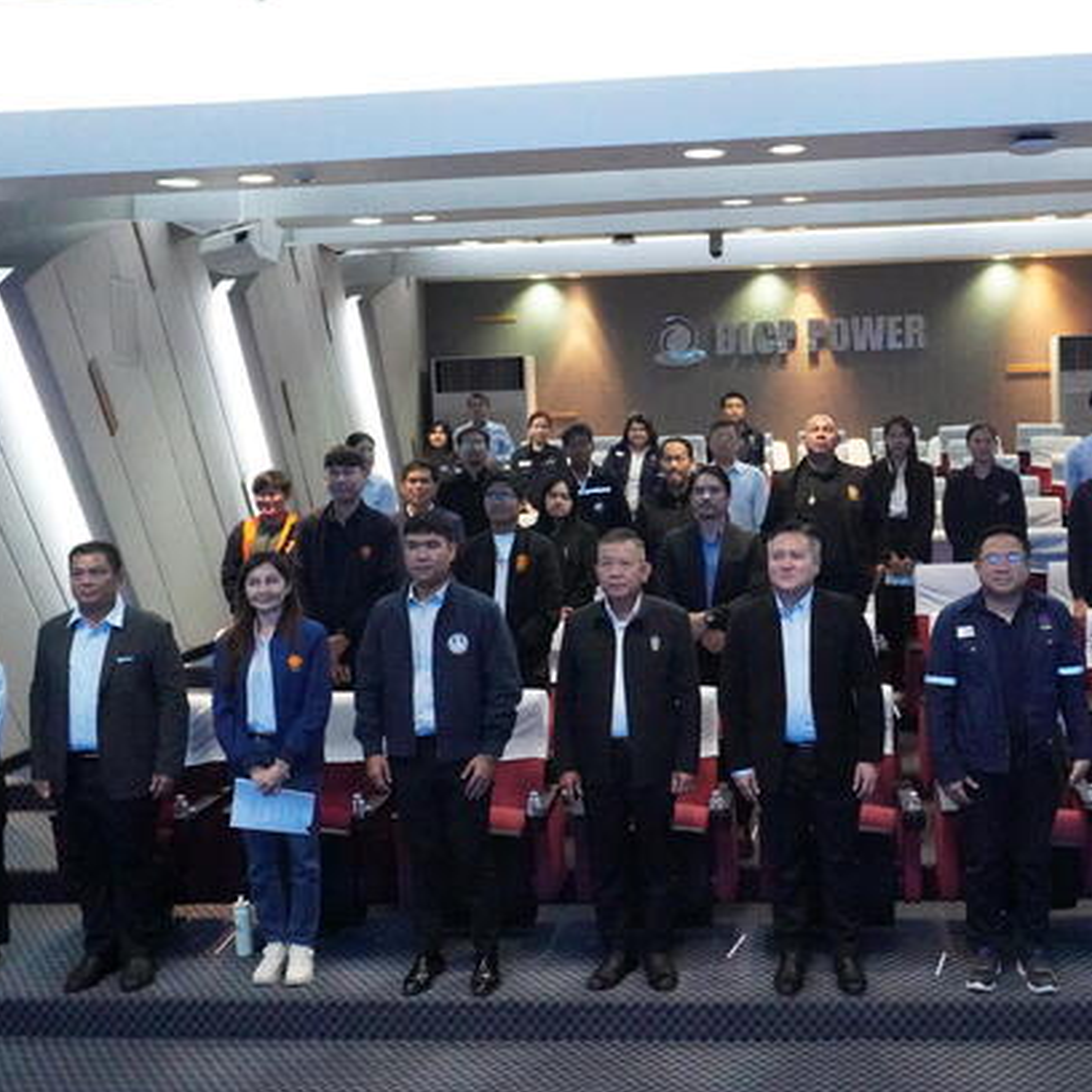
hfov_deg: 41.4
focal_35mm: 40
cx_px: 709
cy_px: 558
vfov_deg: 41.9
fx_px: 1428
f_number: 5.6
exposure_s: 1/320
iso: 16000
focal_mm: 20
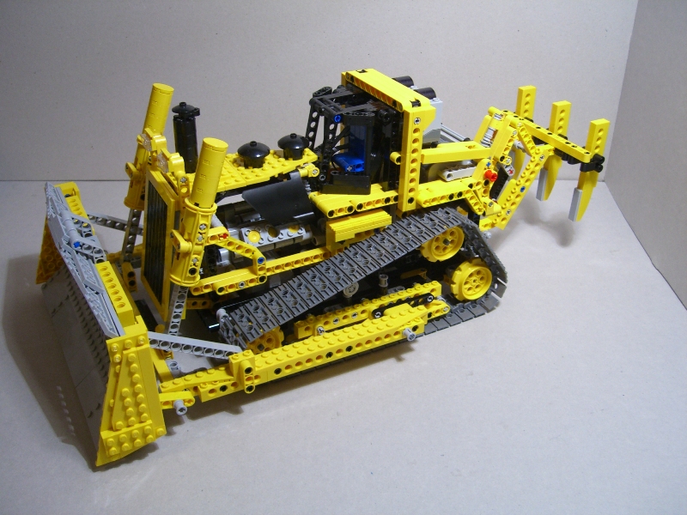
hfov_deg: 49.0
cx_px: 344
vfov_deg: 37.7
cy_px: 258
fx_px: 754
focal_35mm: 38
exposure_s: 1/10
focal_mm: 7.9
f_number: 2.8
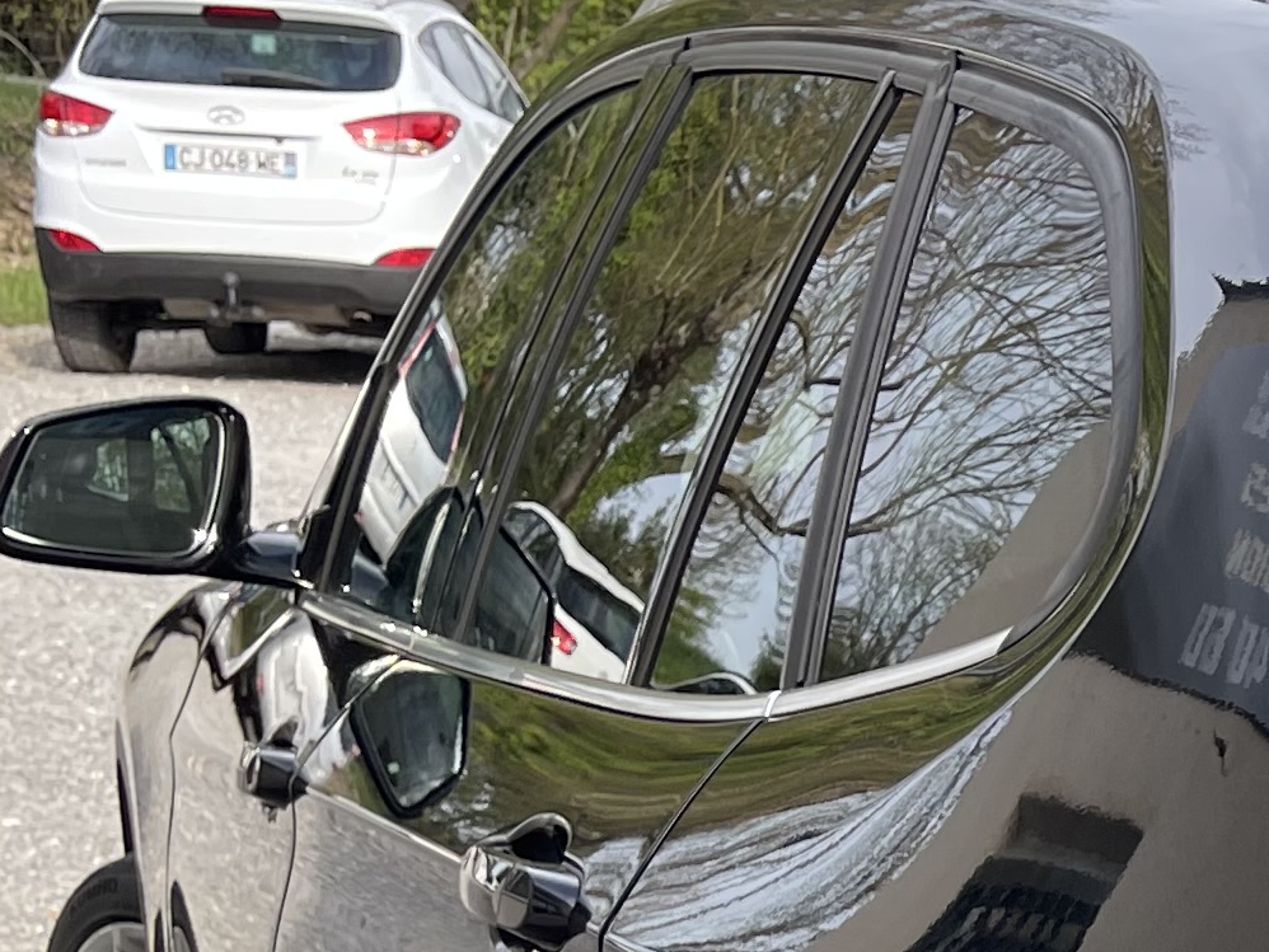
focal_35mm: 101
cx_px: 1879
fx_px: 3703
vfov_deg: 13.7
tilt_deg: -18.4
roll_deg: -3.3
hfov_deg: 17.5
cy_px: 1469
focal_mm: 5.1
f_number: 1.6
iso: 32
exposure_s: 1/428
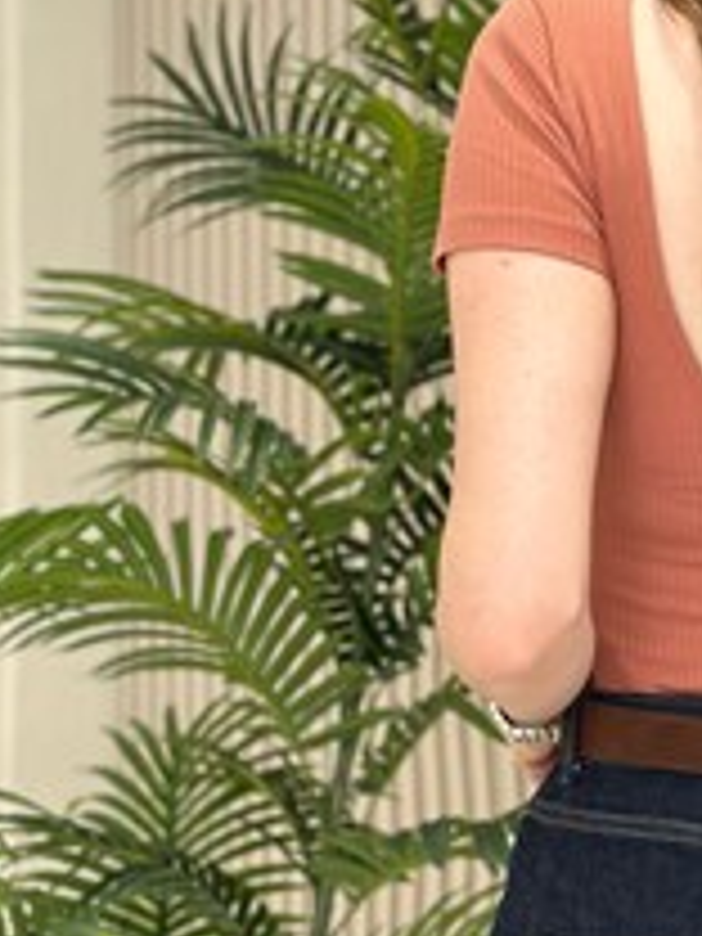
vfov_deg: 16.0
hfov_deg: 11.8
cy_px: 466
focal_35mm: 123
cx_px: 855
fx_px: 3326
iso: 80
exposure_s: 1/235
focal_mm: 6.86
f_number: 1.78
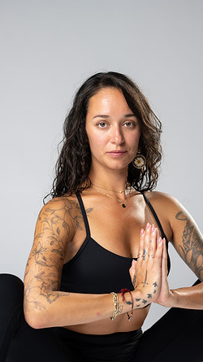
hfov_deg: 13.4
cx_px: 100
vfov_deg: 23.7
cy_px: 182
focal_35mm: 90
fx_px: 862
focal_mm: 85
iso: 200
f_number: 3.2
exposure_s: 1/160
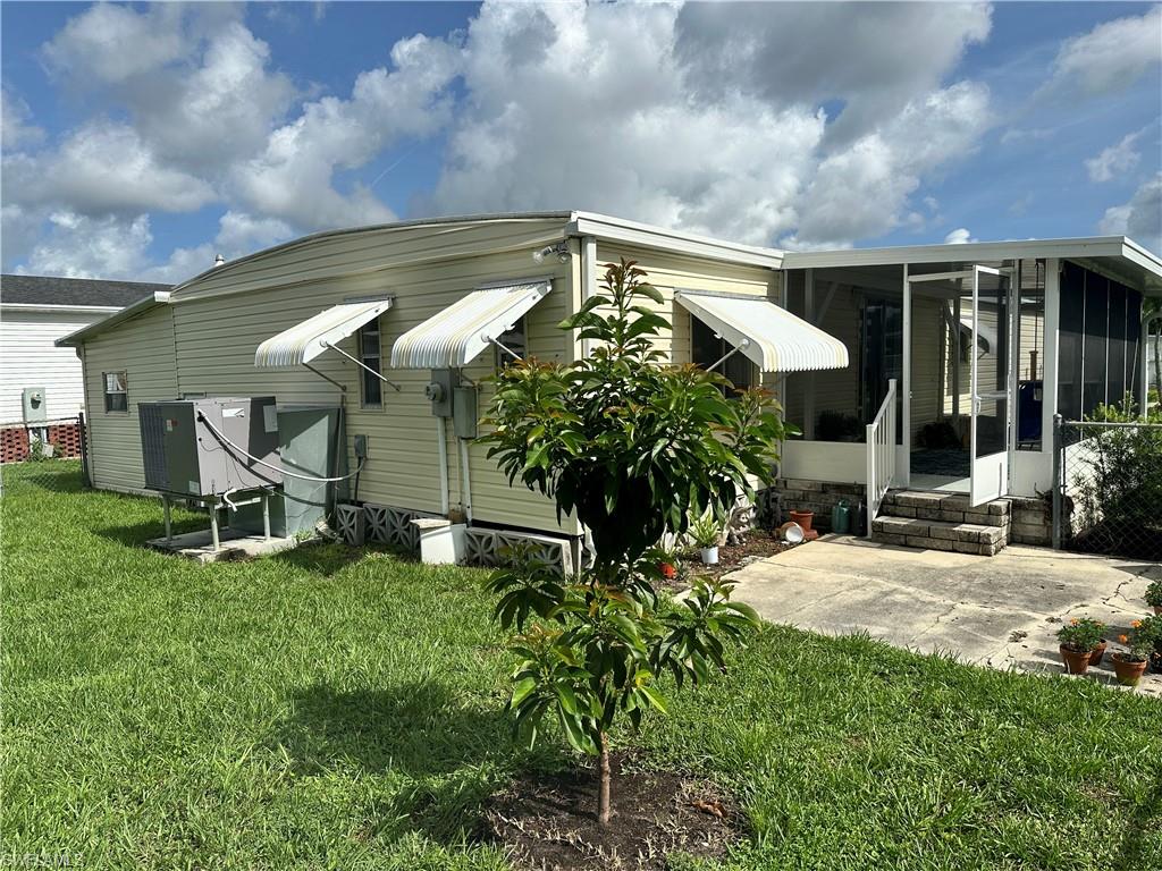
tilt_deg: -5.1
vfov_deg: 56.8
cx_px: 581
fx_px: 806
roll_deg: +1.6
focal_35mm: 24
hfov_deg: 71.6
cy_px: 436
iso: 80
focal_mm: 6.86
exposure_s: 1/6623
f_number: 1.78
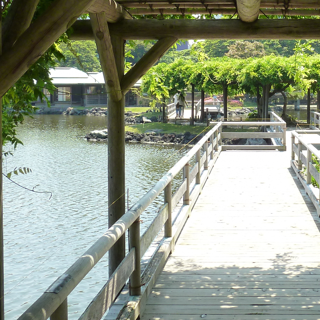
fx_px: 617
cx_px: 255
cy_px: 118
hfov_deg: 28.5
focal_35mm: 59
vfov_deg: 29.0
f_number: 4
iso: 125
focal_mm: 4.1
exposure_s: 1/200
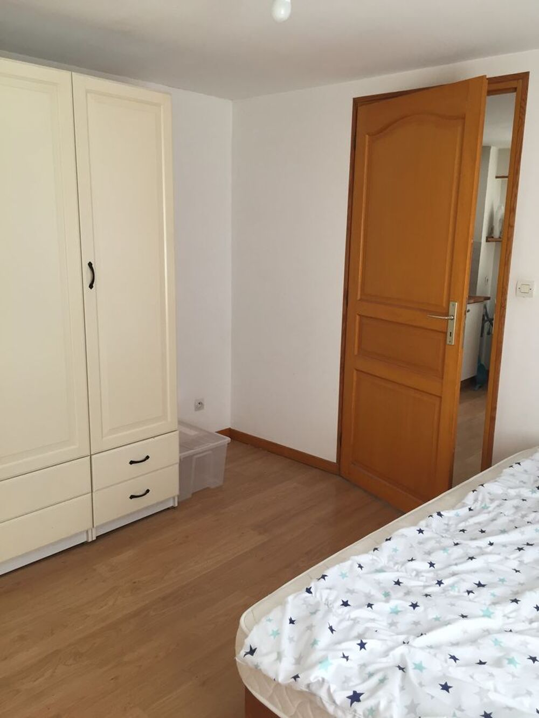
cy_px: 359
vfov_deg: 61.7
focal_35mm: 29
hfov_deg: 48.2
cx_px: 270
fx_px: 602
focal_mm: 4.15
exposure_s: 1/33
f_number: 2.2
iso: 40
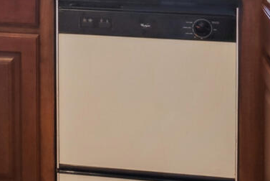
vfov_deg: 11.4
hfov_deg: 17.7
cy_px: -178
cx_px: -59
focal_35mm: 109
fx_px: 820
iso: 800
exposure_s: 1/15
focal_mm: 16.5
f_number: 8
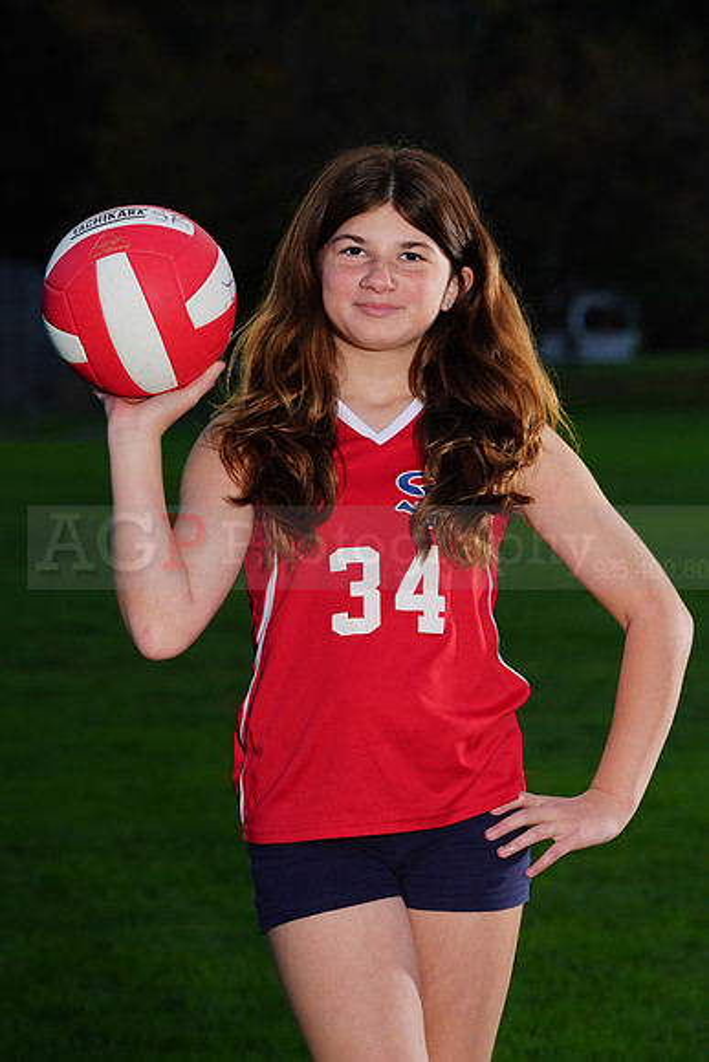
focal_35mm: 187
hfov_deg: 7.3
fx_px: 5521
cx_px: 354
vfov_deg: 11.0
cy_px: 531
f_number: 9
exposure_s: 1/250
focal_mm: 187
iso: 200
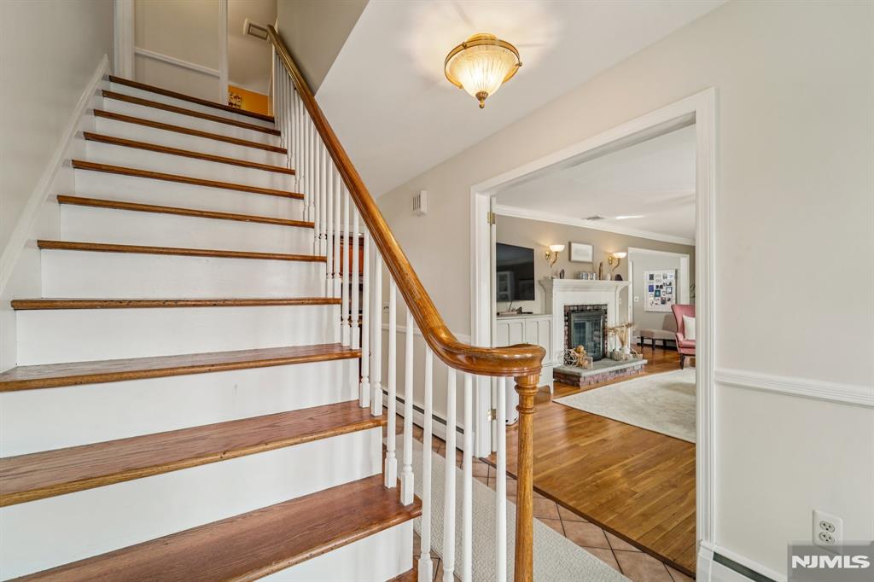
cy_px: 291
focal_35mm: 14
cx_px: 437
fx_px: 340
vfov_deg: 81.2
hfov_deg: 104.3
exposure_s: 1/25
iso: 400
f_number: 8
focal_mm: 14
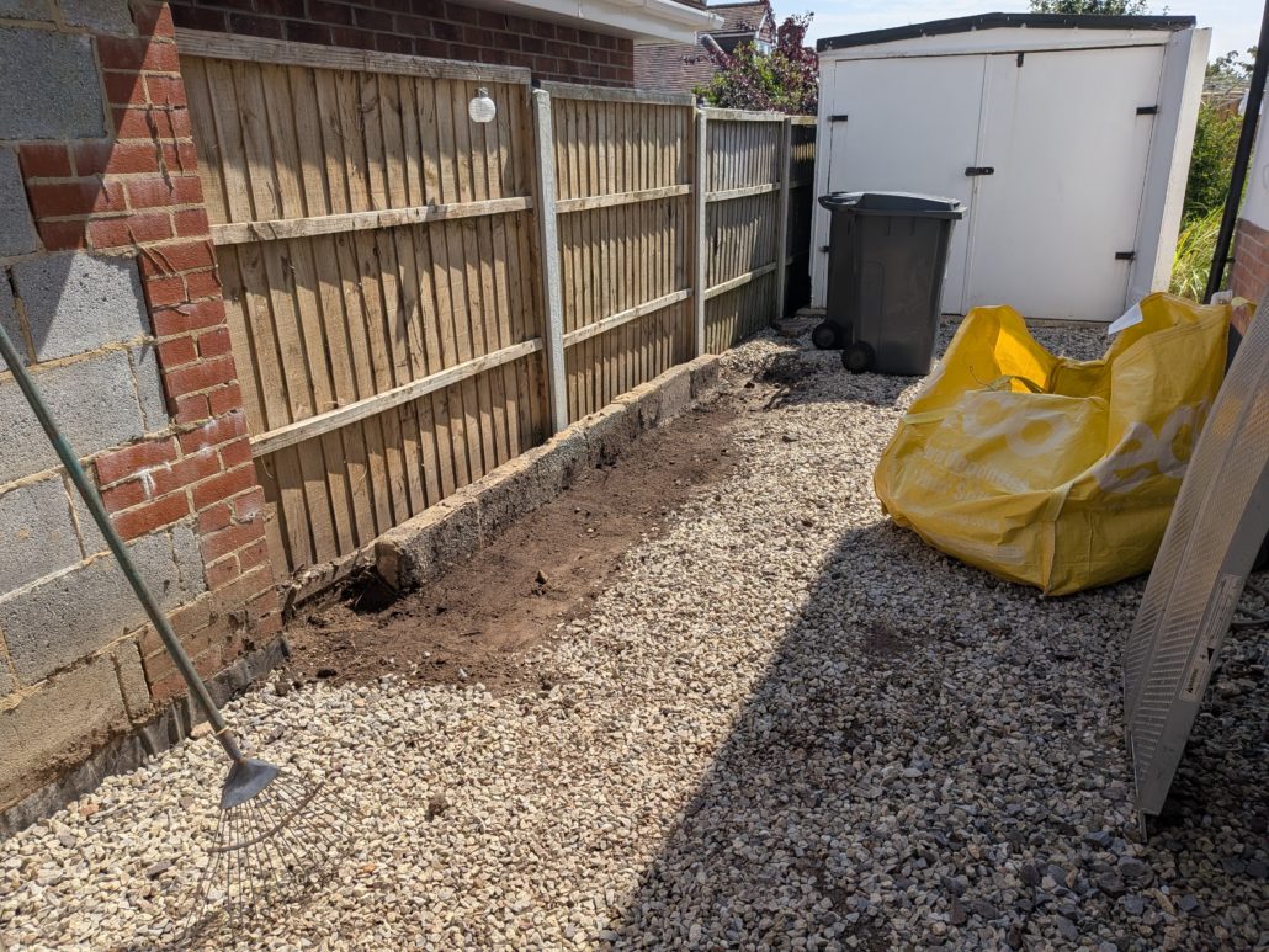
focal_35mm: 24
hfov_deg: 71.6
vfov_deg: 56.8
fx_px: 880
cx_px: 634
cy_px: 476
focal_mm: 4.53
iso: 31
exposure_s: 1/1923
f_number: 1.7
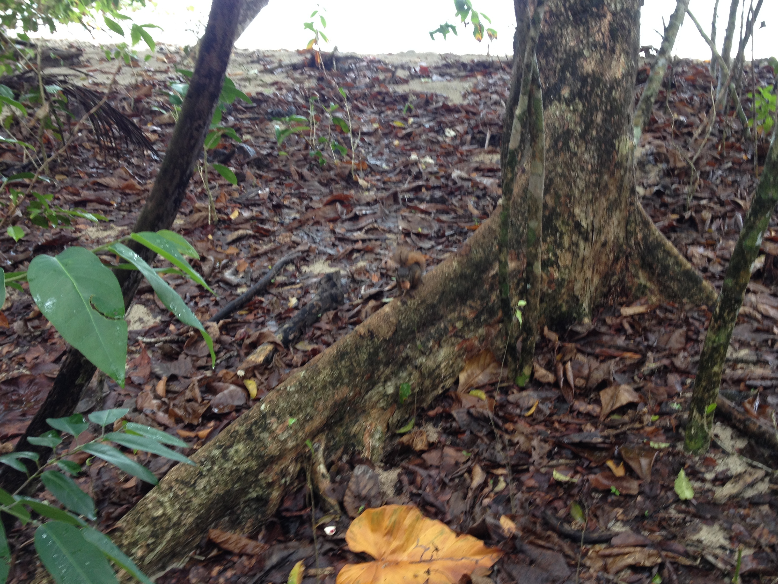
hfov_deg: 49.0
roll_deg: +0.1
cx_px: 407
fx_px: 854
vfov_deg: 37.7
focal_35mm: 38
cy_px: 276
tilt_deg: -25.3
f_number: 2.4
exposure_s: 1/24
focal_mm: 4.28
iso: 50
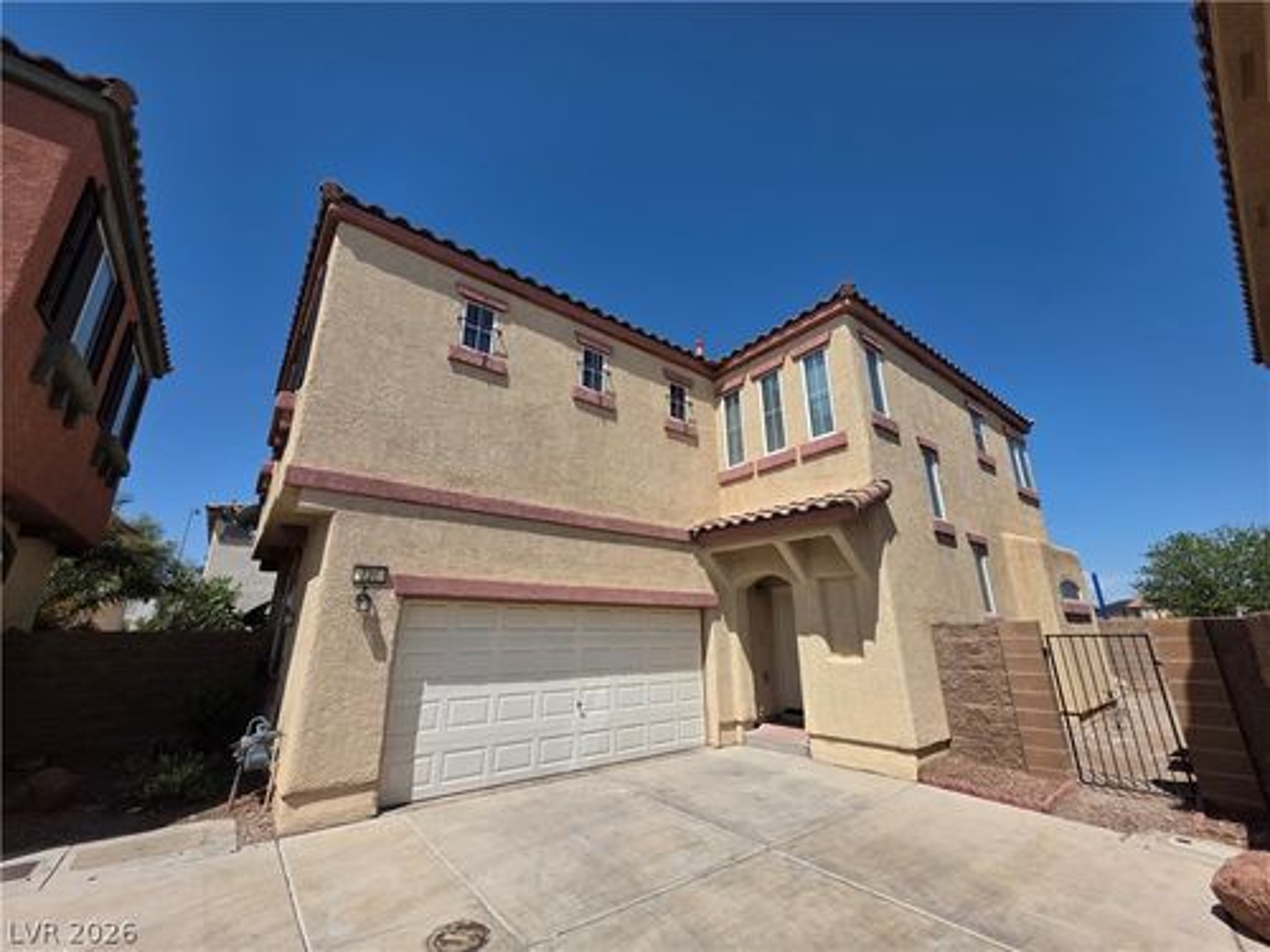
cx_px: 635
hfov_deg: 106.2
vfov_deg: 89.9
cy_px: 476
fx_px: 477
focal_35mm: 13
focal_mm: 2.2
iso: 40
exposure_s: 1/3697
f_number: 1.9
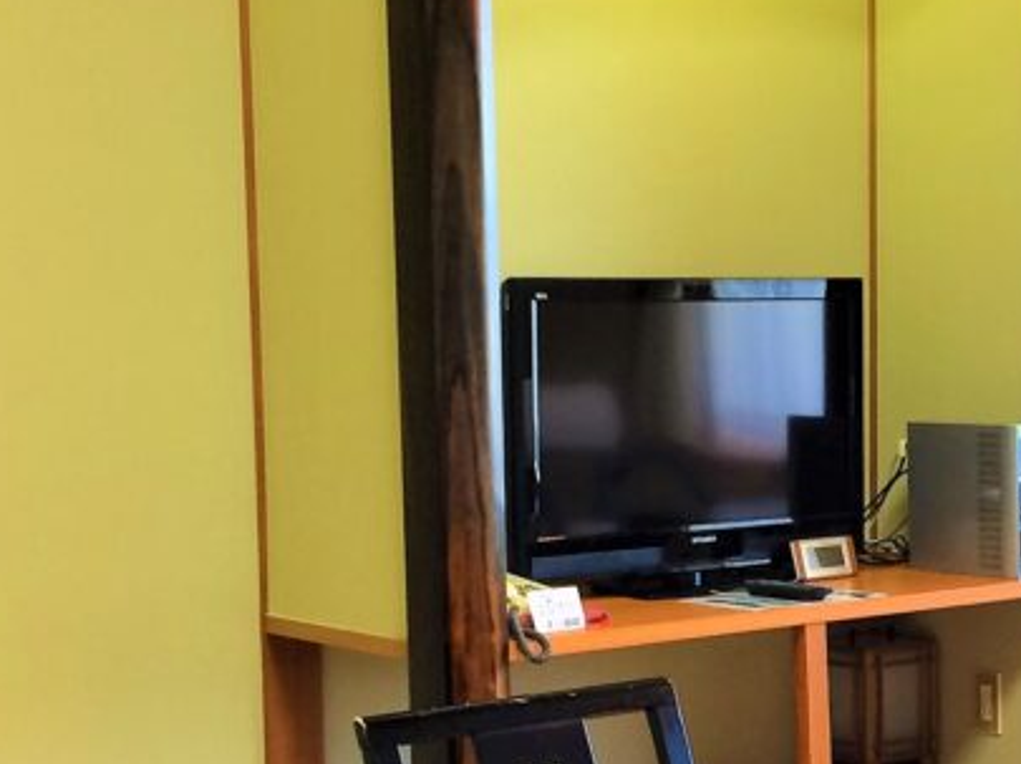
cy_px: 577
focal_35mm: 86
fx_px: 2534
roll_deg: +0.7
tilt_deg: -5.3
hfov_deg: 22.4
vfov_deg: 17.0
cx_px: 834
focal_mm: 4.15
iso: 64
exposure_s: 1/30
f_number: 2.2
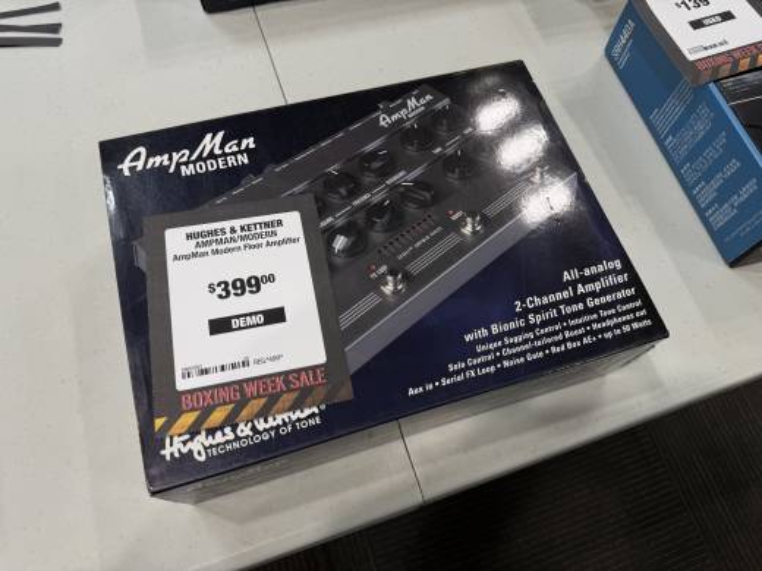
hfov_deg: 71.6
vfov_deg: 56.8
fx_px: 528
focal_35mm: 24
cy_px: 286
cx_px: 381
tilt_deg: -66.3
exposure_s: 1/120
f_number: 1.78
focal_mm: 6.76
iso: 50
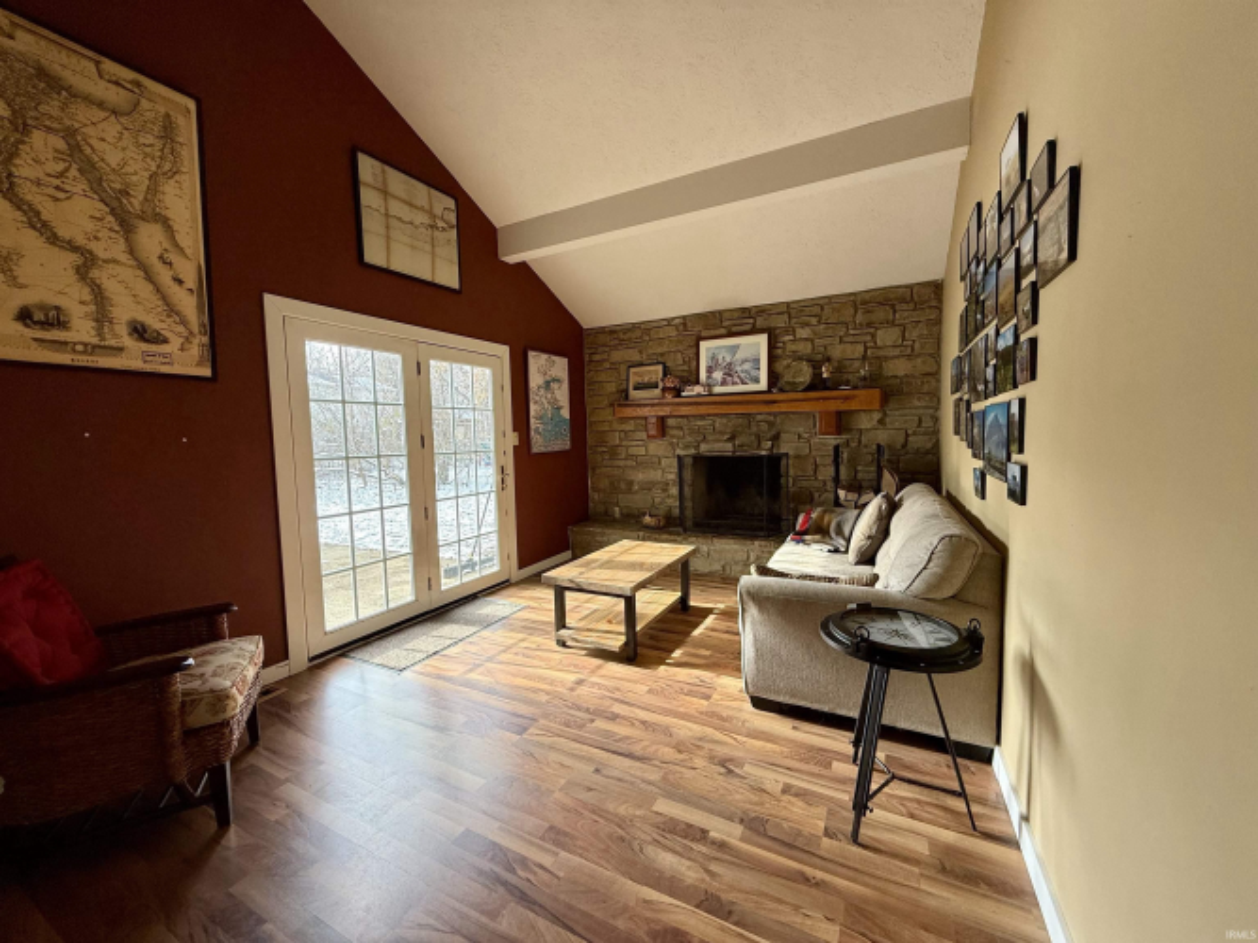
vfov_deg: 85.7
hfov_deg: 102.1
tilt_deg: -4.3
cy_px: 472
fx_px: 509
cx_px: 629
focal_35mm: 14
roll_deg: +1.0
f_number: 2.2
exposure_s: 1/99
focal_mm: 2.22
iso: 80
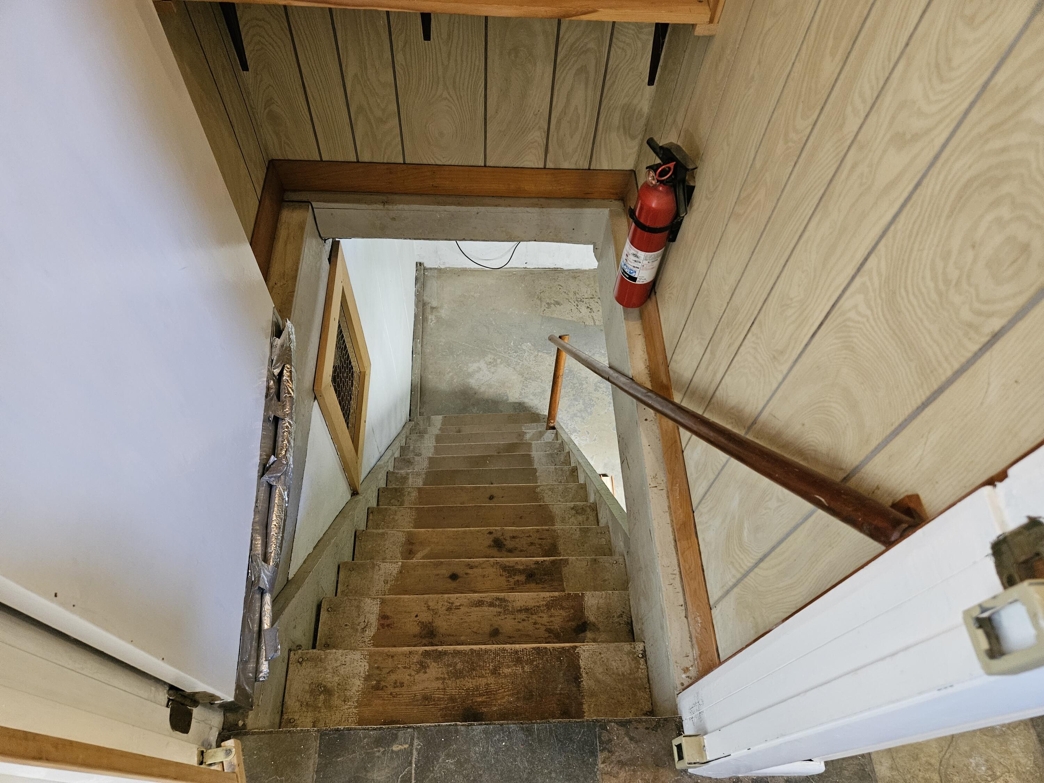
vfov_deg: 58.9
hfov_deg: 73.9
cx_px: 522
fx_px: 694
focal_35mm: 23
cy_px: 392
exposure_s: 1/60
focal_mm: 5.4
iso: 800
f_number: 1.8
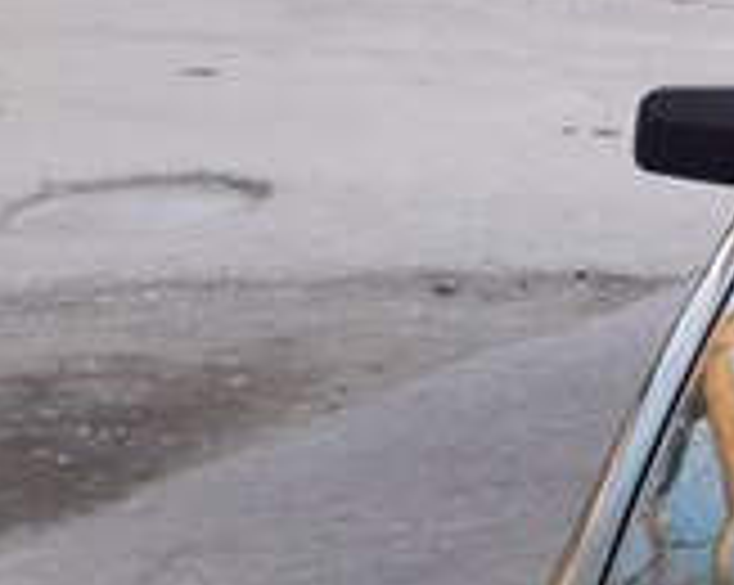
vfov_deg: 14.1
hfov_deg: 14.7
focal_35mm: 107
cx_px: 1473
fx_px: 2322
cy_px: -25
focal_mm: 3.6
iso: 50
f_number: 1.9
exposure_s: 1/50
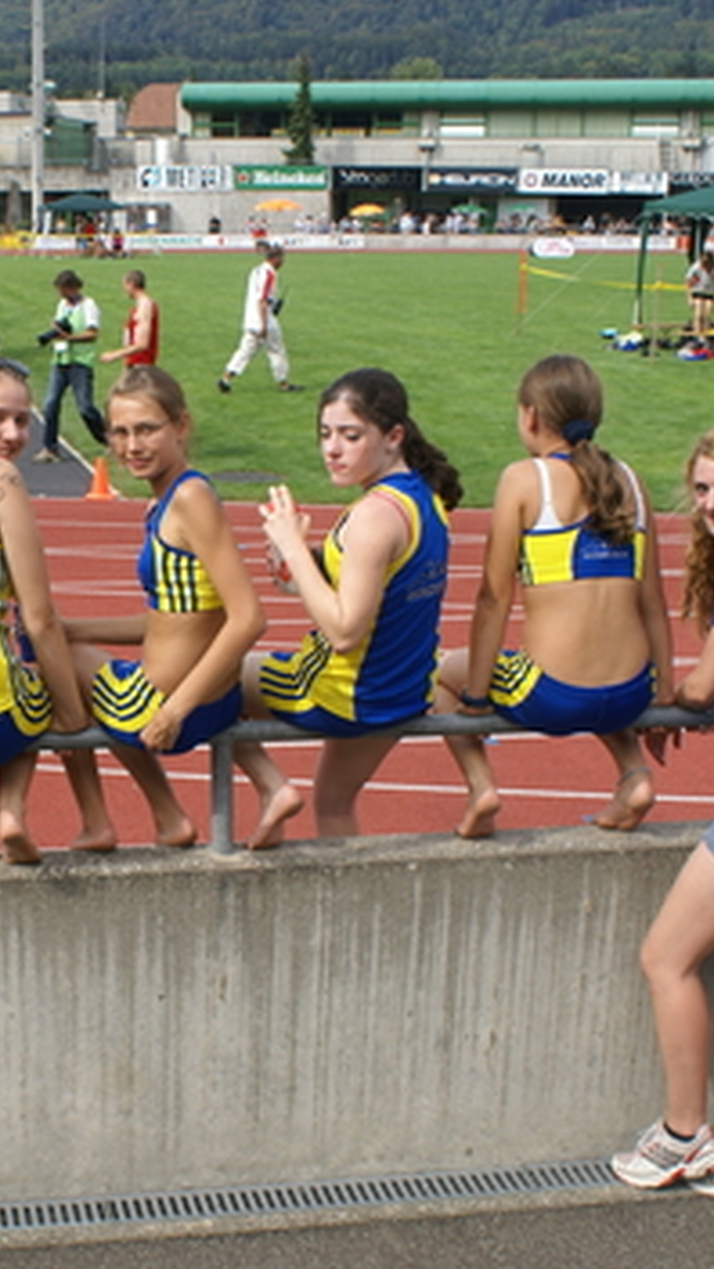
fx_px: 1784
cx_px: 50
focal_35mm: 53
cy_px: 631
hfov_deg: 22.0
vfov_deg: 39.2
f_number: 6.3
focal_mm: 22
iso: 100
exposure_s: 1/250
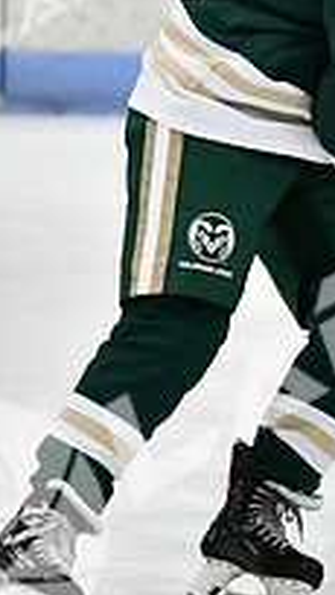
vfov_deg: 3.7
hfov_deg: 2.1
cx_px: 492
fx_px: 9160
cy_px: 232
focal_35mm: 581
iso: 8000
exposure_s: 1/1250
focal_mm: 130
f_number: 2.8
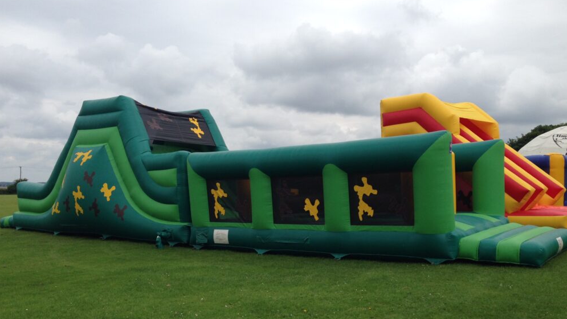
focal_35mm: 37
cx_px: 289
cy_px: 193
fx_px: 556
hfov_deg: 54.0
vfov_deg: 31.9
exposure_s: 1/1808
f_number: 2.4
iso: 50
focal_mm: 4.12
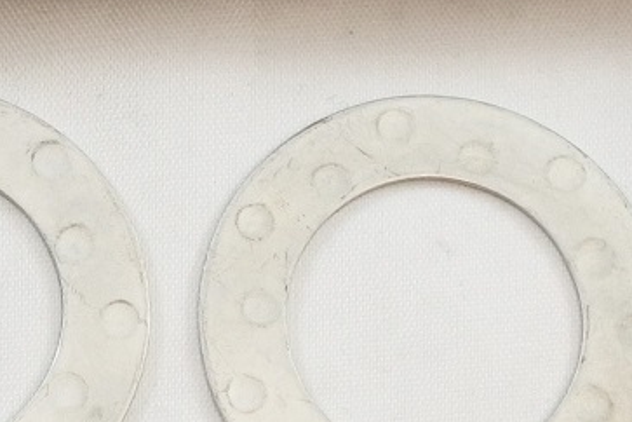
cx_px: 225
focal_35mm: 167
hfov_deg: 12.3
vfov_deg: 8.2
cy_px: -44
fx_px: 2932
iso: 450
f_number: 4
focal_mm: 14
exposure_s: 1/125
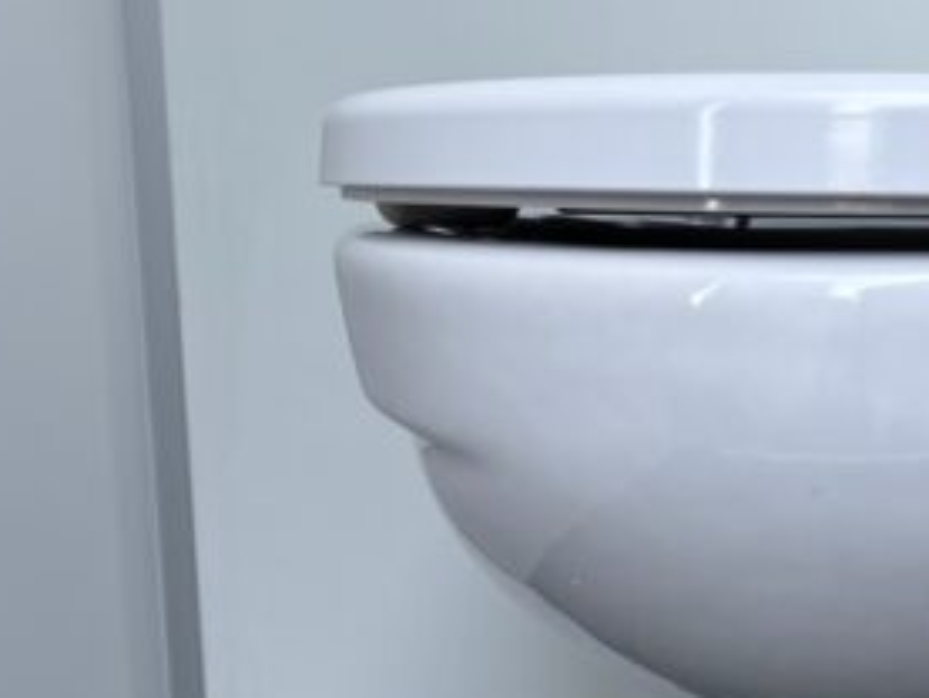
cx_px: 812
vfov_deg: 20.2
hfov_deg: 26.2
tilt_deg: -12.6
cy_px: 584
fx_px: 1933
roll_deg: -0.4
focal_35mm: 72
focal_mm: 5.96
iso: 40
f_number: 1.6
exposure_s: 1/121
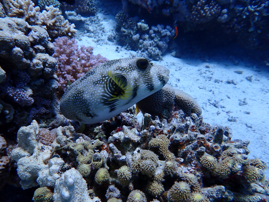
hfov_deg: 69.4
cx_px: 134
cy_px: 101
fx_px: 194
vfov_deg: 54.9
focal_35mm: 25
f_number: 2.8
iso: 100
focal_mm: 4.5
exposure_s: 1/800
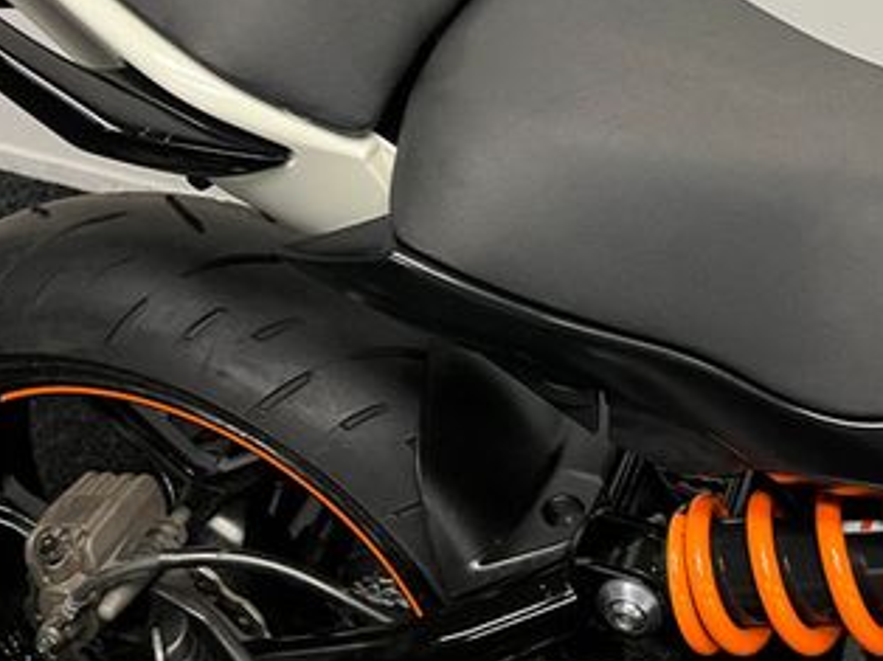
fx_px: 1351
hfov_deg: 35.9
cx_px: 576
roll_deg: -1.0
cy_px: 23
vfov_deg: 26.2
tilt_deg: -33.2
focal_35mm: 53
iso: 100
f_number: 1.6
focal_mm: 5.1
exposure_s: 1/50
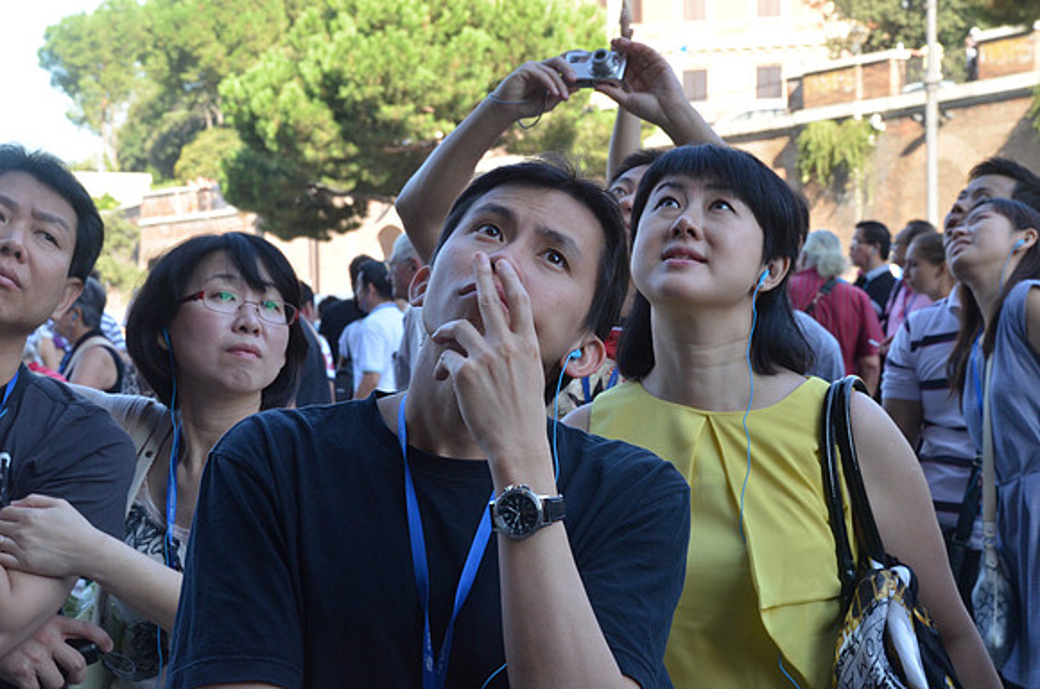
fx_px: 2508
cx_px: 520
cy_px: 344
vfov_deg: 15.6
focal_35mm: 87
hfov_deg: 23.4
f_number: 11
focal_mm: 58
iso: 1000
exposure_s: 1/160
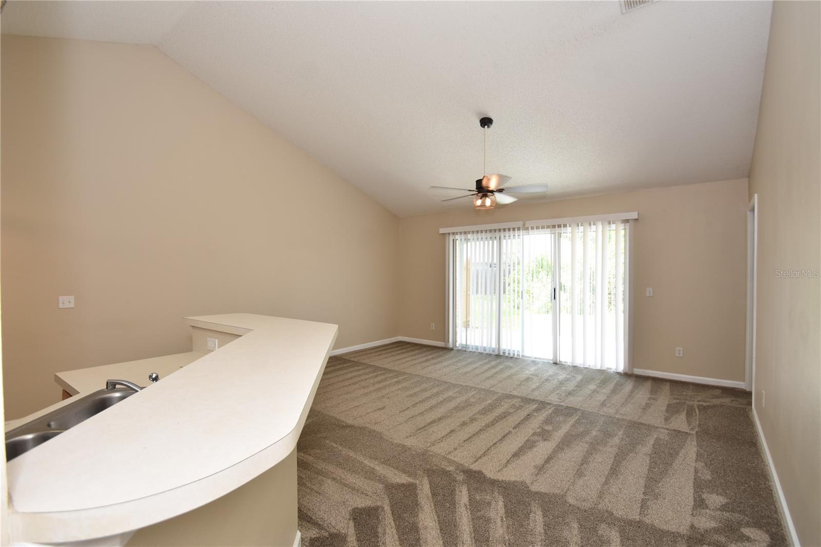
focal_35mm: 16
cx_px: 410
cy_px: 274
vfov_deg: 72.0
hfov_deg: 95.0
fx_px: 376
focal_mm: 11
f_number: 4.5
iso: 200
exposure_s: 1/80
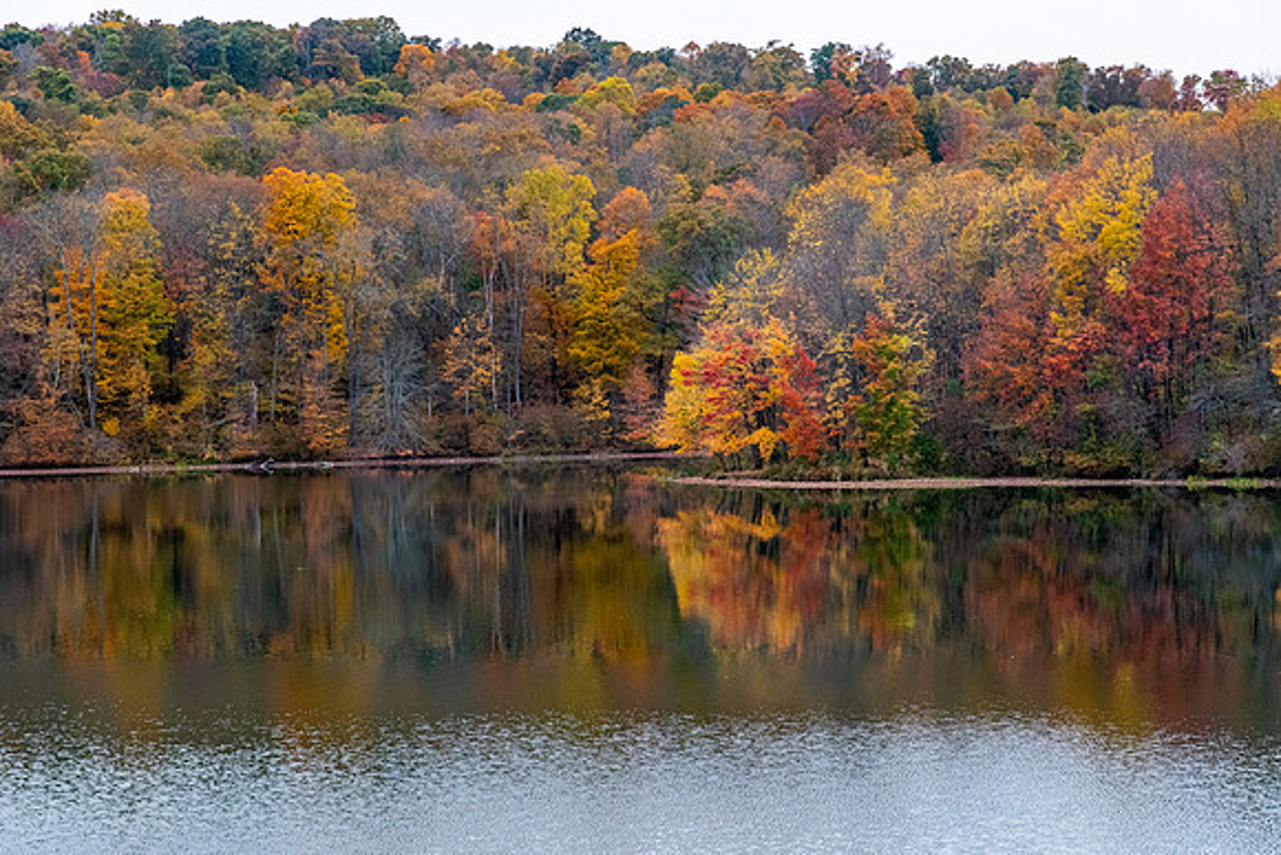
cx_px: 640
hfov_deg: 23.4
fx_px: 3096
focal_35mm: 87
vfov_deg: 15.7
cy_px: 454
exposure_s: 1/100
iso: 2200
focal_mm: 82
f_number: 9
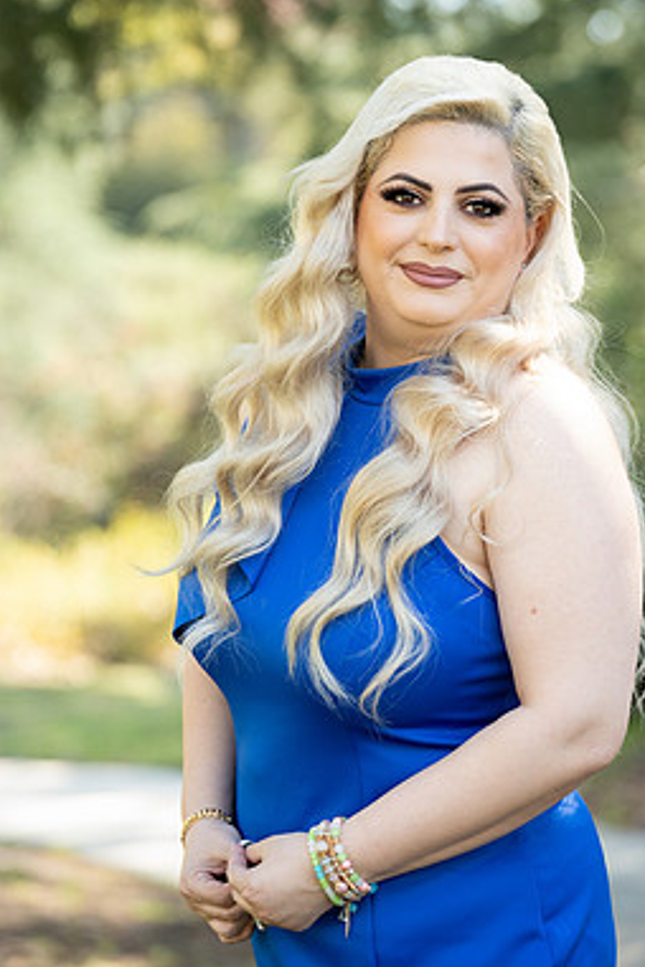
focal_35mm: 111
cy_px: 485
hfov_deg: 12.3
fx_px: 2983
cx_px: 378
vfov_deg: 18.4
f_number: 2.8
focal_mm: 94
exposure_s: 1/320
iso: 400
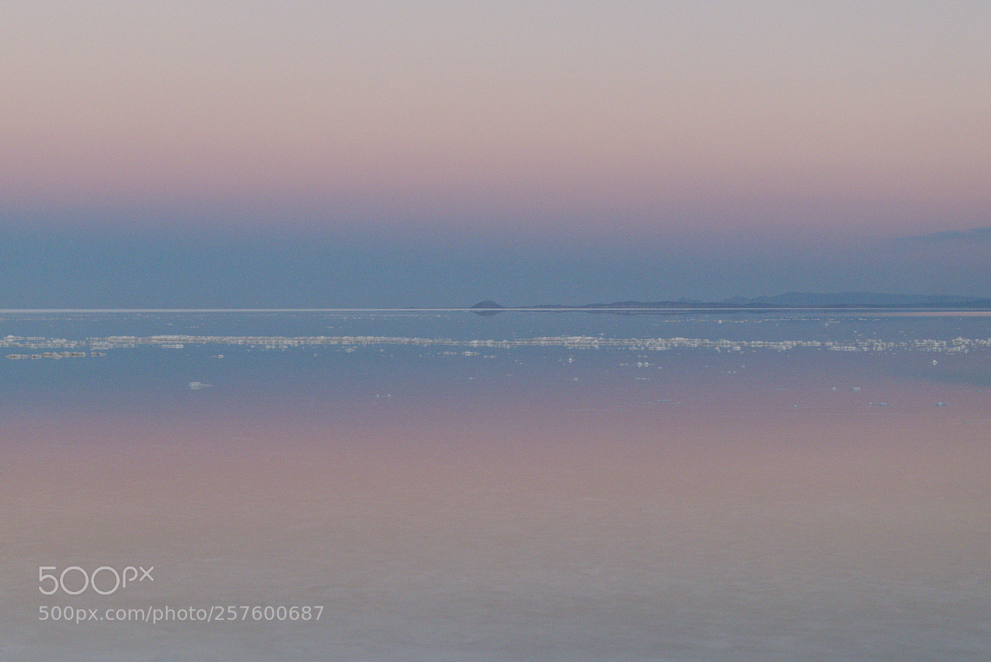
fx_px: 1928
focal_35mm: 70
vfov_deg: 19.5
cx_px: 496
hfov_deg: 28.8
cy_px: 331
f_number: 8
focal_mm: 46.7
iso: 2000
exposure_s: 1/125
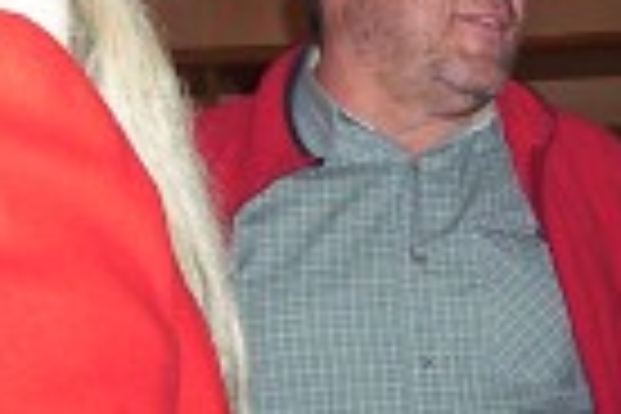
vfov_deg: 10.9
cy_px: 27
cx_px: 387
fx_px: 2156
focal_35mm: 125
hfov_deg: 16.4
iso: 140
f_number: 2.73
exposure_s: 1/60
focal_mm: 5.77
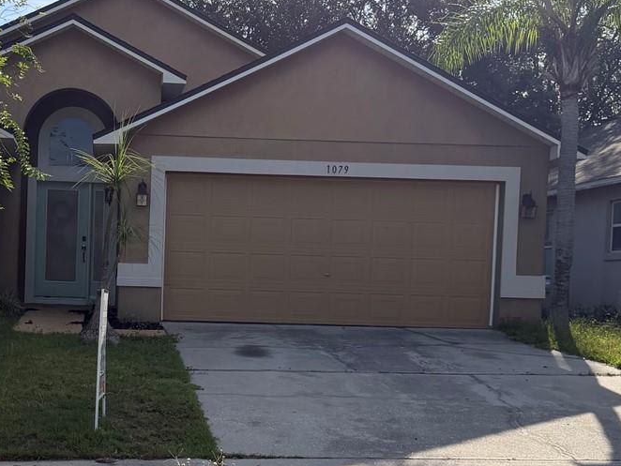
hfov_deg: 32.7
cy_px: 317
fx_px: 1041
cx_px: 171
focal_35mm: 58
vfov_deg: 25.1
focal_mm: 6.76
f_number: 1.78
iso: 100
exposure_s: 1/5714
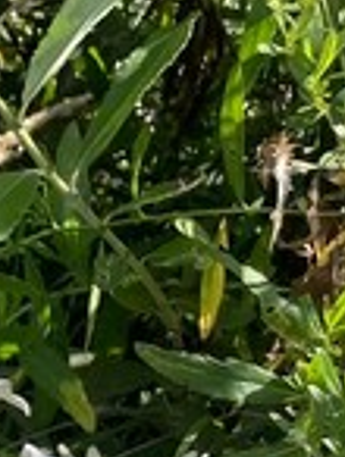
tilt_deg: -22.6
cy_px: 736
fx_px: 1882
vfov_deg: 13.0
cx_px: -897
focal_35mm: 142
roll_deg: +1.6
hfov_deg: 7.9
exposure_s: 1/2053
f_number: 1.6
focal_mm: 4.2
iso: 32
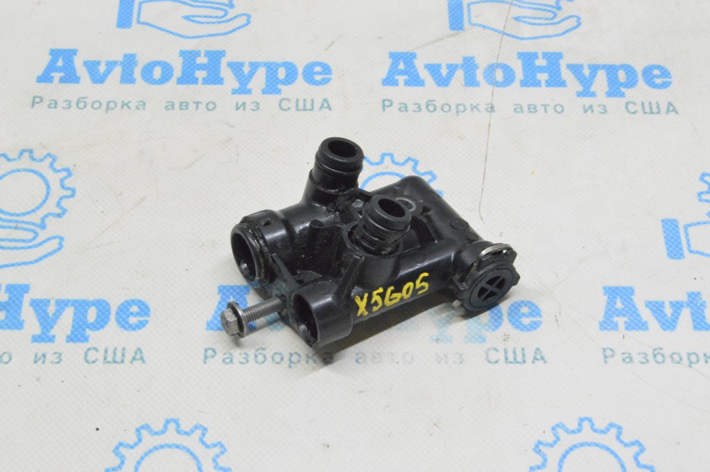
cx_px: 355
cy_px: 236
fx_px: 1330
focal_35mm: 68
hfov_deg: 29.9
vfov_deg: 20.1
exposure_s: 1/15
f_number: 20
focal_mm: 45
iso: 6400
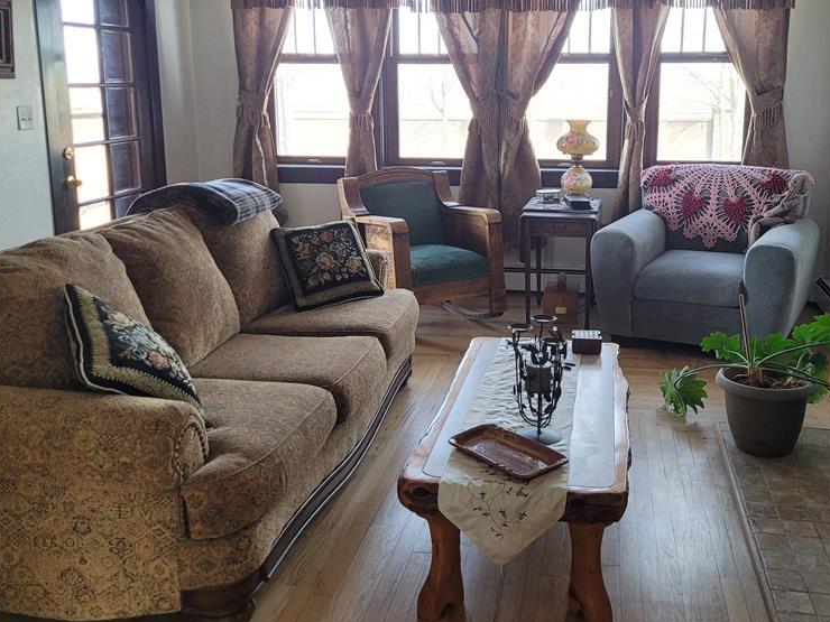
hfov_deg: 51.0
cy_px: 233
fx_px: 863
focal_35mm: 36
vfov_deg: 39.4
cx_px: 495
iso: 250
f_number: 1.8
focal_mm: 5.4
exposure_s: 1/120
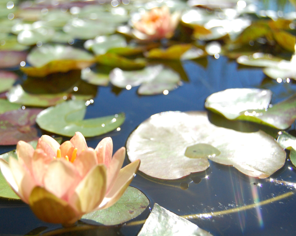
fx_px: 412
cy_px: 105
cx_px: 111
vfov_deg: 32.1
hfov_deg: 39.3
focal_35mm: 47
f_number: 4
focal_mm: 24
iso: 800
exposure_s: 1/4000
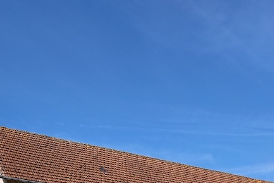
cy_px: 232
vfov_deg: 20.8
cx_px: 106
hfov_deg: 33.3
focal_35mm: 60
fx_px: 457
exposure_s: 1/996
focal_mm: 4.65
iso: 50
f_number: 1.8
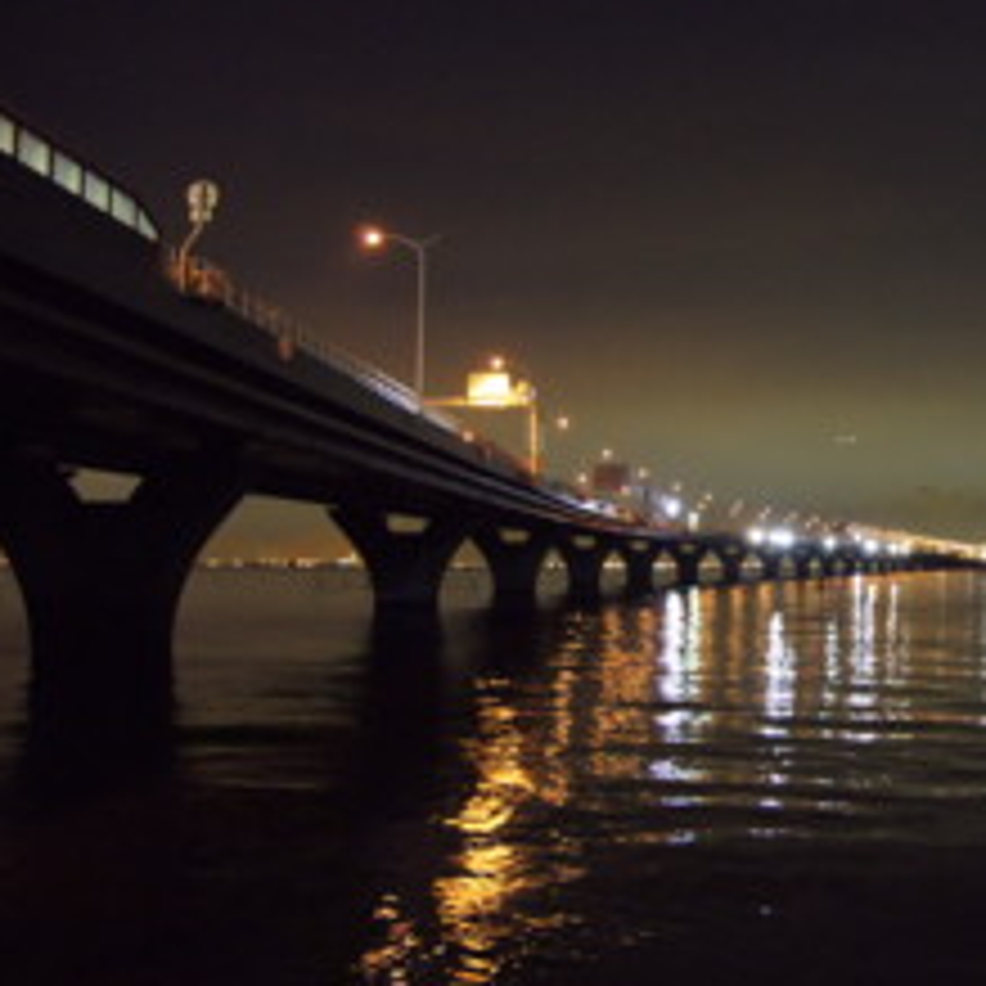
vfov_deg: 36.1
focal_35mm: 47
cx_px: 932
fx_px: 1515
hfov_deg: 33.6
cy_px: 511
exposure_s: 1/6
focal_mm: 18
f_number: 3.5
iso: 6400
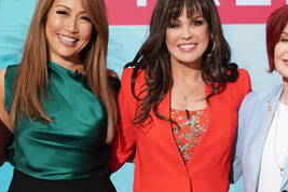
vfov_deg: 13.5
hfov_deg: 20.2
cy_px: 130
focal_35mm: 101
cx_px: 175
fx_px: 808
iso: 6400
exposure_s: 1/160
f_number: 6.3
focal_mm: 36
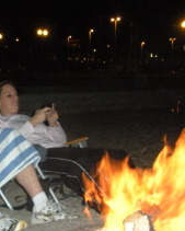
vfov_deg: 24.9
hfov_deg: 20.1
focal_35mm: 76
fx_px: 520
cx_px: 58
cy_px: 152
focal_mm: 6.3
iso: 442
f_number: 3.5
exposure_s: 1/60
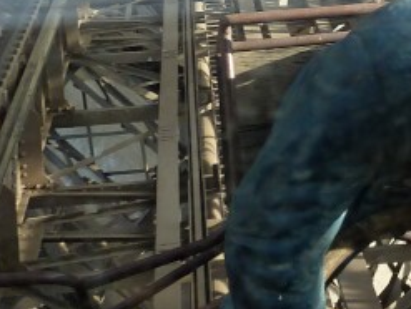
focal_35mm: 120
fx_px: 1427
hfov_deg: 16.2
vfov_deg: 11.8
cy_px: -156
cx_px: 358
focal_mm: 4.7
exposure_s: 1/80
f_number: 3.4
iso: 80
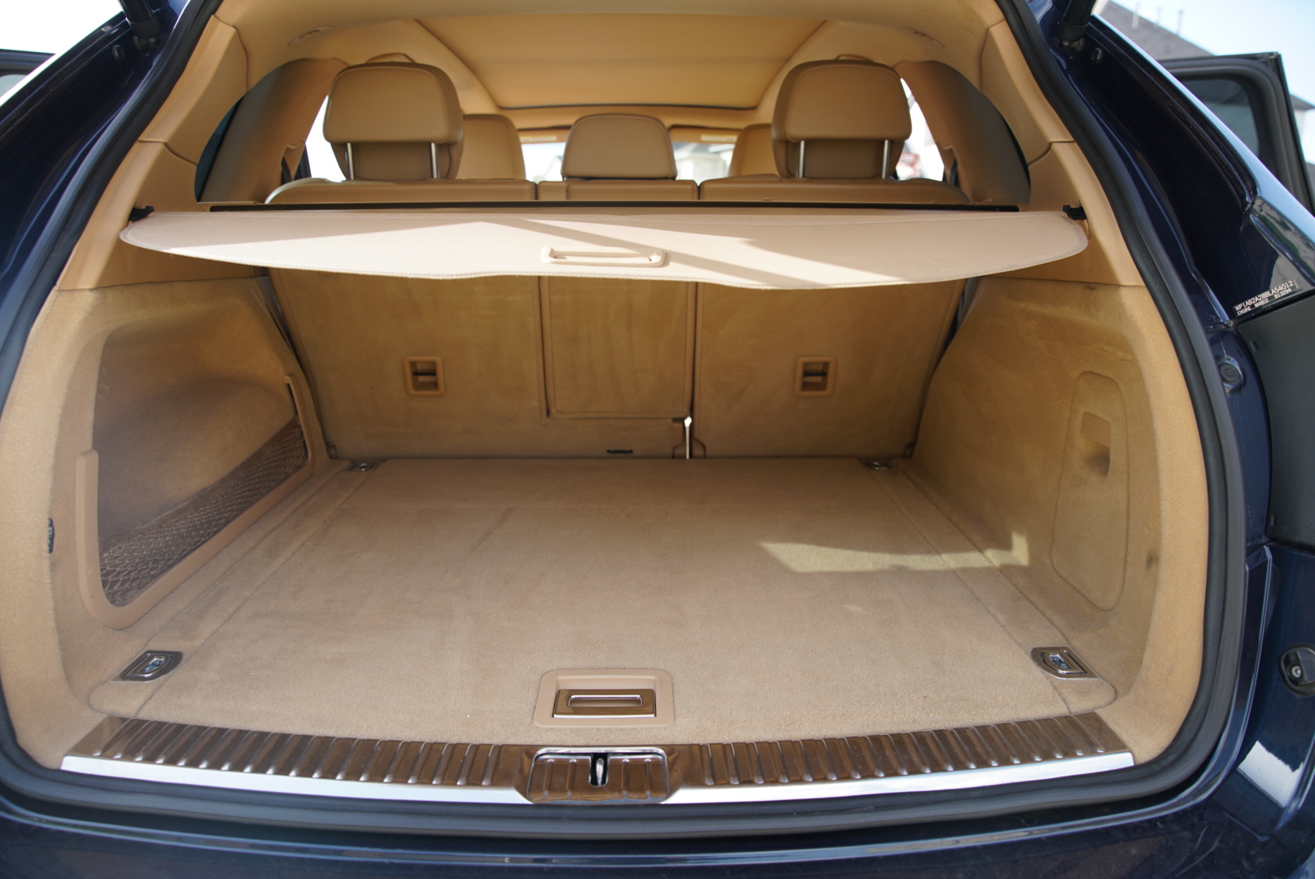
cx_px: 658
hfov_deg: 73.7
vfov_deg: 53.2
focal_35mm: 24
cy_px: 440
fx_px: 877
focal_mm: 24
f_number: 4
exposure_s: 1/160
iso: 125
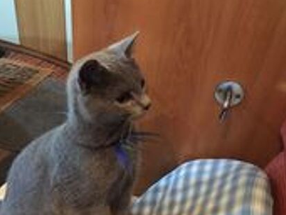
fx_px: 281
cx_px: 166
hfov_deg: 53.7
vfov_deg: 41.8
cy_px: 117
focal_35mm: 34
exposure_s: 1/17
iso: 400
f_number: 2.2
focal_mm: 4.15
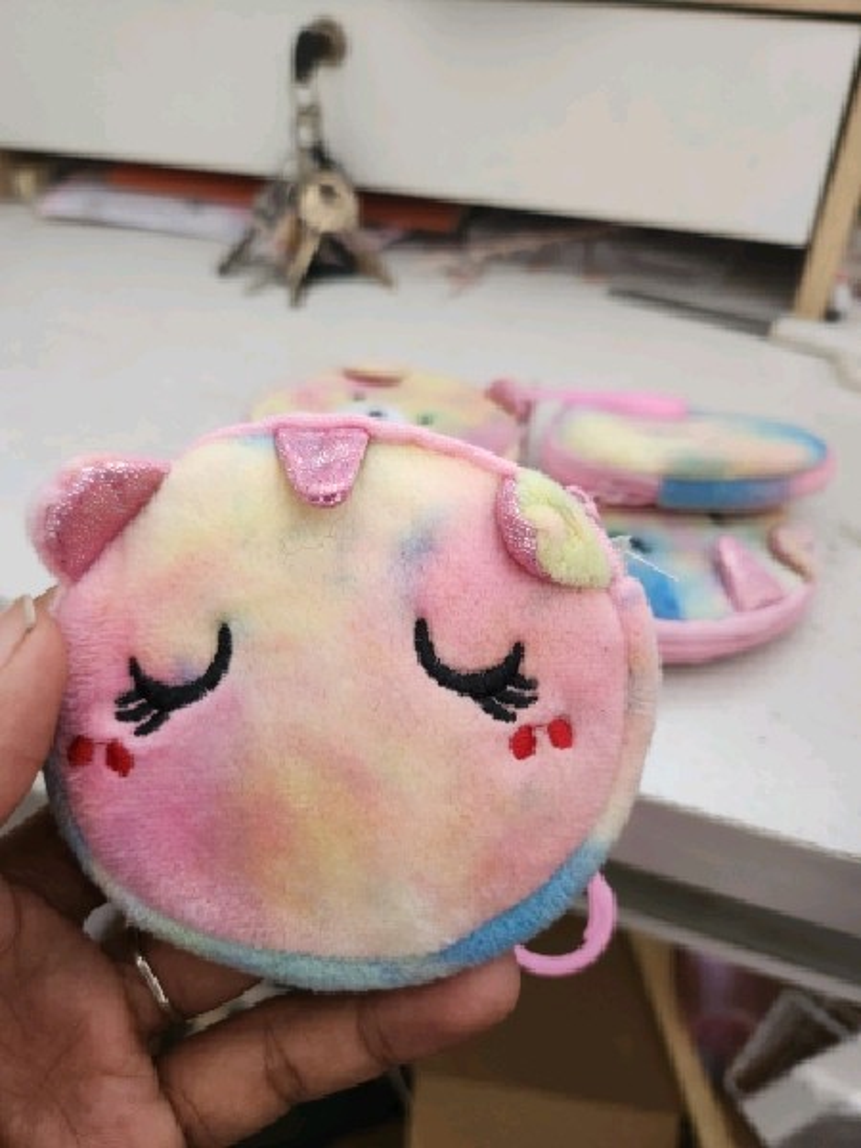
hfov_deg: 56.8
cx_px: 430
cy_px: 574
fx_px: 796
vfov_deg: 71.6
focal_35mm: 24
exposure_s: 1/100
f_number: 1.8
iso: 125
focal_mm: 5
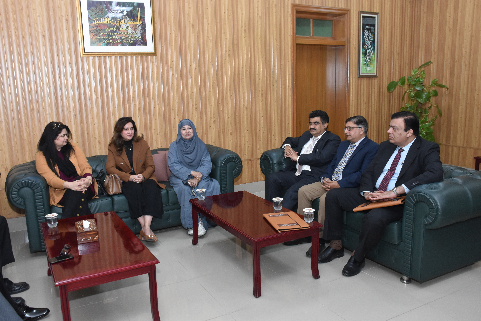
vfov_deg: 43.6
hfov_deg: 61.9
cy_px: 160
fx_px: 401
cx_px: 240
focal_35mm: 30
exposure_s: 1/60
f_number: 8
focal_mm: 20
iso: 1250
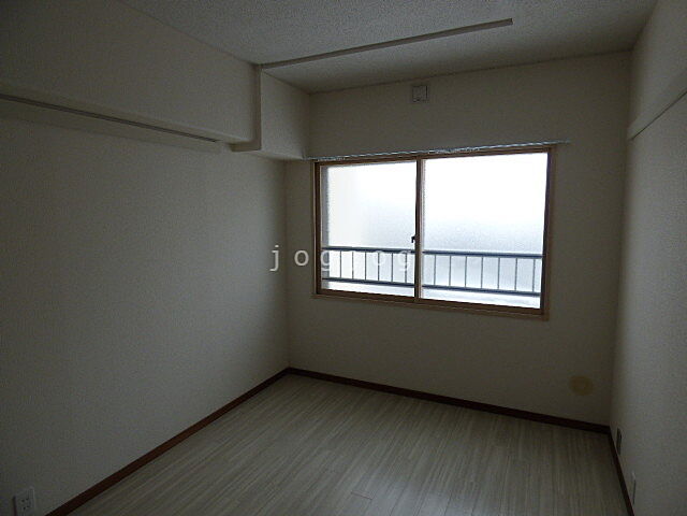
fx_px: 397
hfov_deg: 81.7
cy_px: 258
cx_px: 344
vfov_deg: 66.0
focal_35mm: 20
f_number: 2.8
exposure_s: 1/200
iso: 100
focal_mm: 3.58
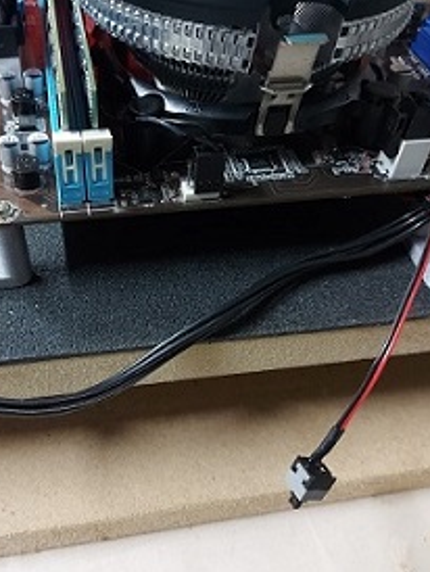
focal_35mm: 35
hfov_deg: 40.3
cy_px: 279
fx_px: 579
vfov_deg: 52.6
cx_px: 148
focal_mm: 5.23
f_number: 1.8
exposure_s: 1/25
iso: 400
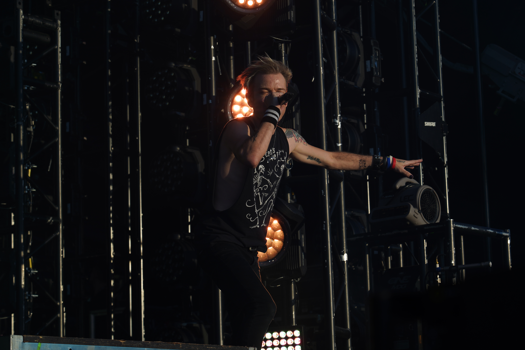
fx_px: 1531
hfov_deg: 19.5
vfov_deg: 13.0
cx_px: 262
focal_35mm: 105
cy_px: 175
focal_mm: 105
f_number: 7.1
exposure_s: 1/400
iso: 100
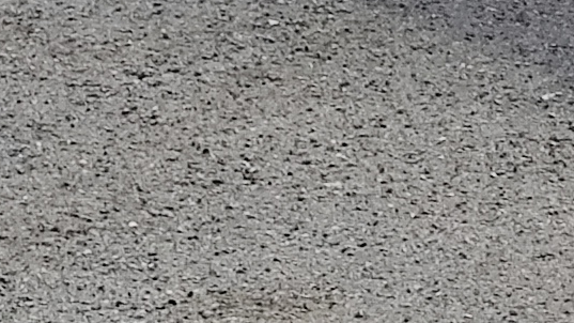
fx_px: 5799
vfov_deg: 3.1
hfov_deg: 5.4
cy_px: -1029
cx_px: 1498
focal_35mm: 381
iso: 50
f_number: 1.65
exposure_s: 1/699
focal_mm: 6.19
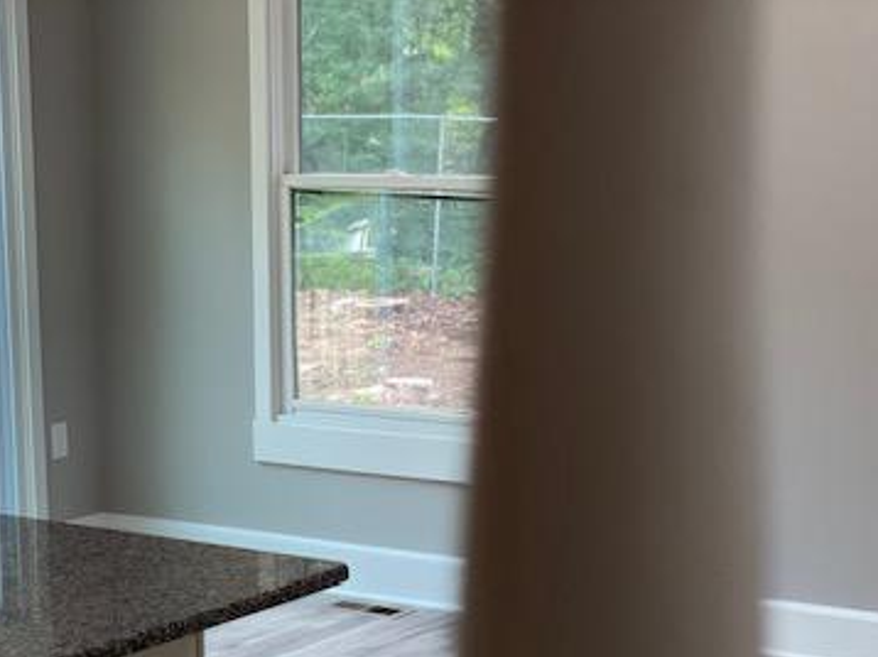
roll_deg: +1.2
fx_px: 2357
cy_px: 583
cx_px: 184
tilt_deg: -12.6
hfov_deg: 20.9
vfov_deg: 15.7
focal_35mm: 93
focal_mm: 6
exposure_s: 1/120
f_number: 2
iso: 80
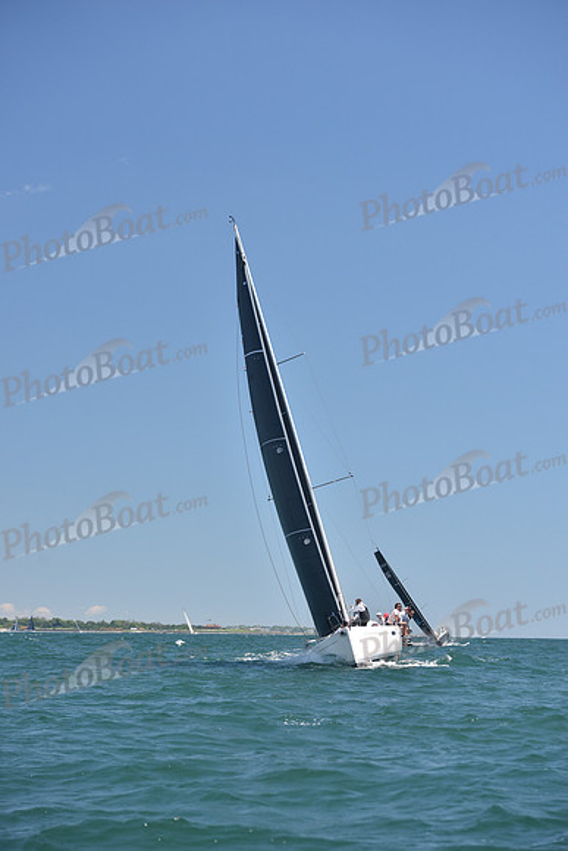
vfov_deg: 21.5
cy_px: 426
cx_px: 284
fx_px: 2247
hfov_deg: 14.4
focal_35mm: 95
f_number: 5
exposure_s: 1/800
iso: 320
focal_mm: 95
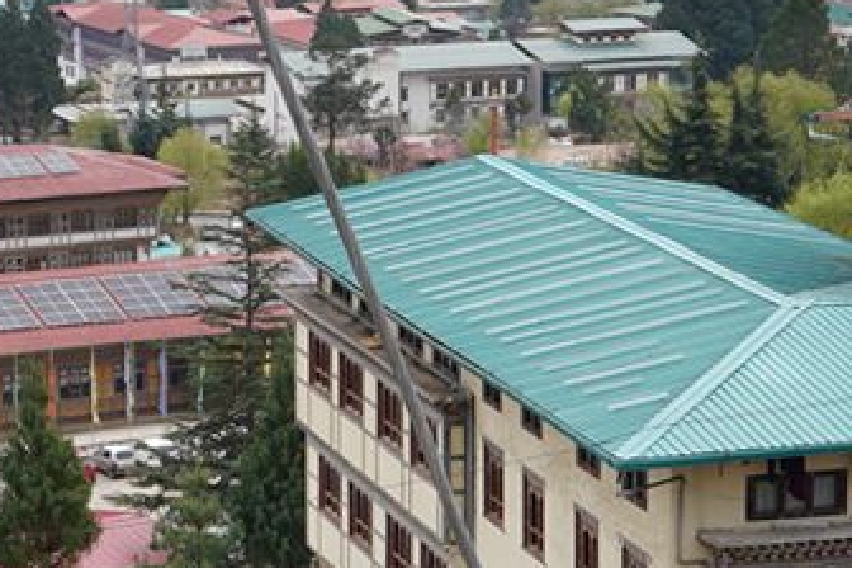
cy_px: -3
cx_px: 266
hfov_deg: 14.3
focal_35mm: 143
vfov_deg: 9.5
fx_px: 3384
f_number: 10
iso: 100
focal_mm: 24
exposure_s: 1/100
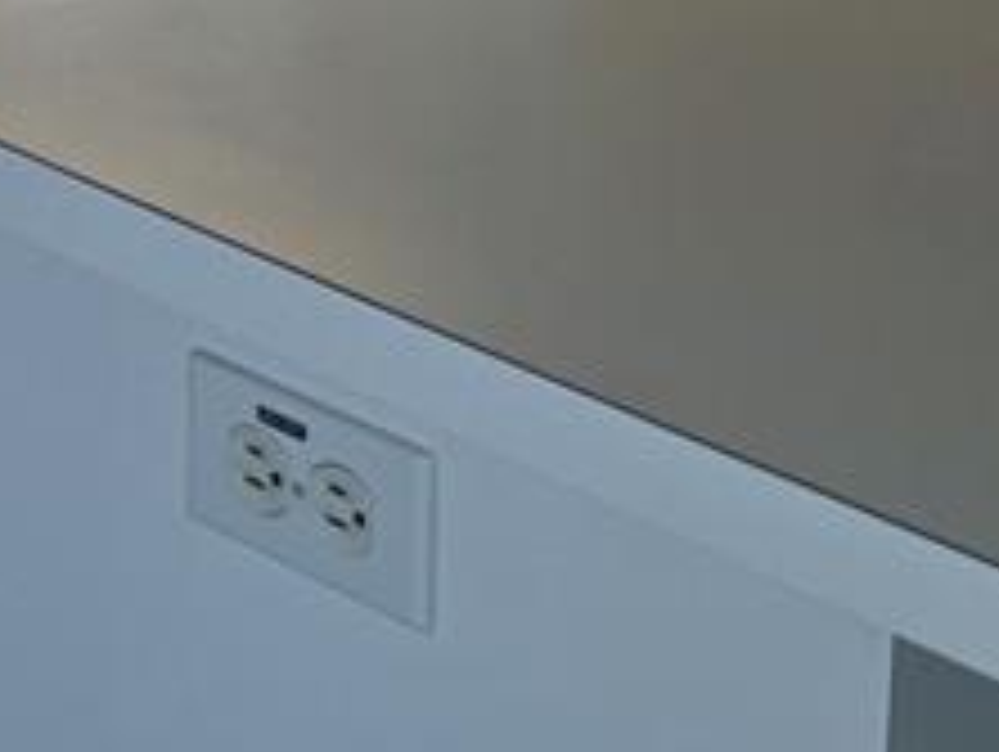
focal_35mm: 106
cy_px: -797
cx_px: -981
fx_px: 3062
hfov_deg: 15.1
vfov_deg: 12.2
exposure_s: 1/60
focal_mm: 6.5
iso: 64
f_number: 1.4
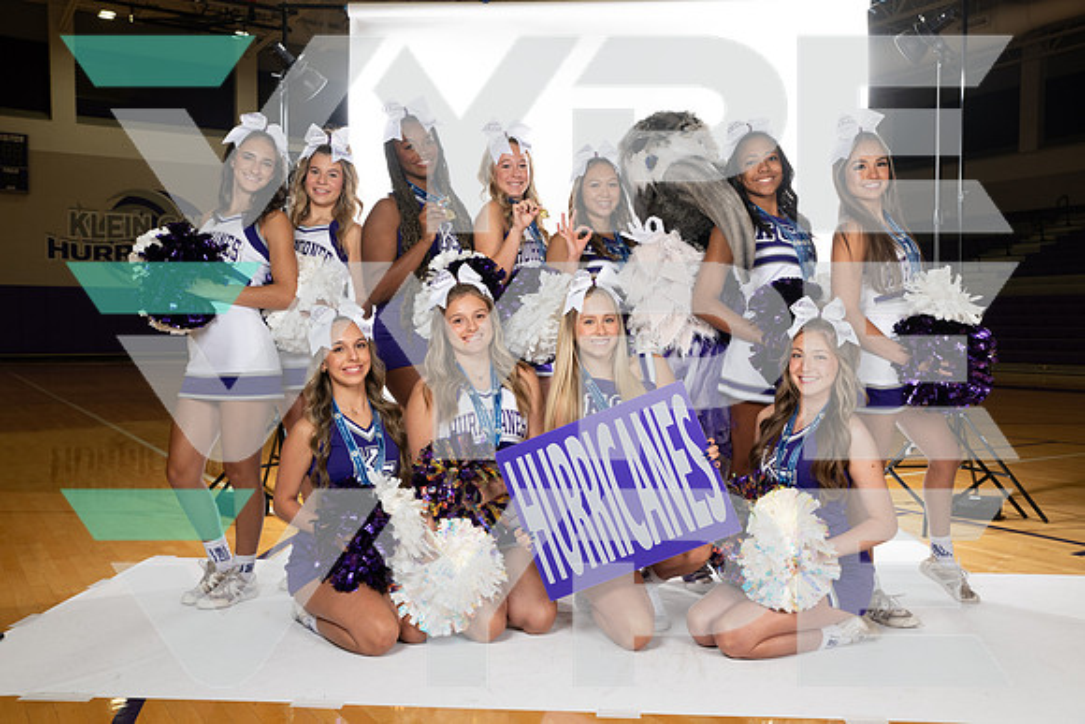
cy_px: 362
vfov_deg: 37.9
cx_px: 542
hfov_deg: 54.4
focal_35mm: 35
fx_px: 1055
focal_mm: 35
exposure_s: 1/320
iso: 800
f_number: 7.1
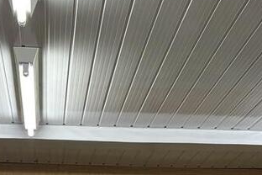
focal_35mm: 104
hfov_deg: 19.6
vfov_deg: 11.8
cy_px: 353
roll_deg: -1.6
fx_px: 757
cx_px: 96
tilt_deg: -3.8
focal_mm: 5.96
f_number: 1.6
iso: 200
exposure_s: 1/60
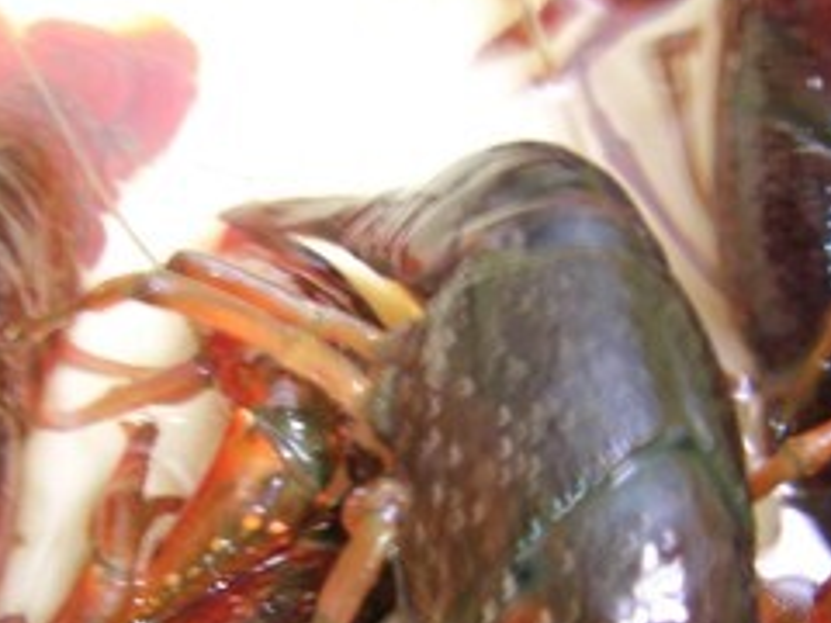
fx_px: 2281
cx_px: 395
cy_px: 761
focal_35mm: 95
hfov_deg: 20.6
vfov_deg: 15.0
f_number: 3.4
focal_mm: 6.3
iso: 200
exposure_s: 1/8
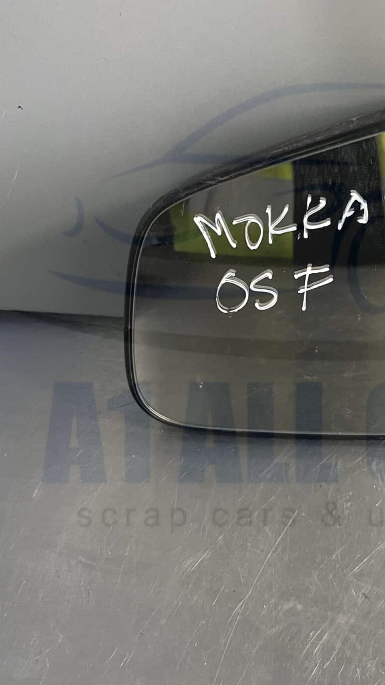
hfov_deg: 27.2
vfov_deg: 48.3
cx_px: 354
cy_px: 321
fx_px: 762
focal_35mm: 42
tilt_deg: -51.2
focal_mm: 5.1
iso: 500
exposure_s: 1/50
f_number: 1.6
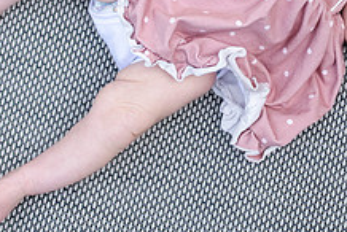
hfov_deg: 13.2
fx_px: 1486
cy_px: -60
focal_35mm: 154
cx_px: 312
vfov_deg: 8.8
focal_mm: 58
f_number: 3.2
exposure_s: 1/640
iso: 500
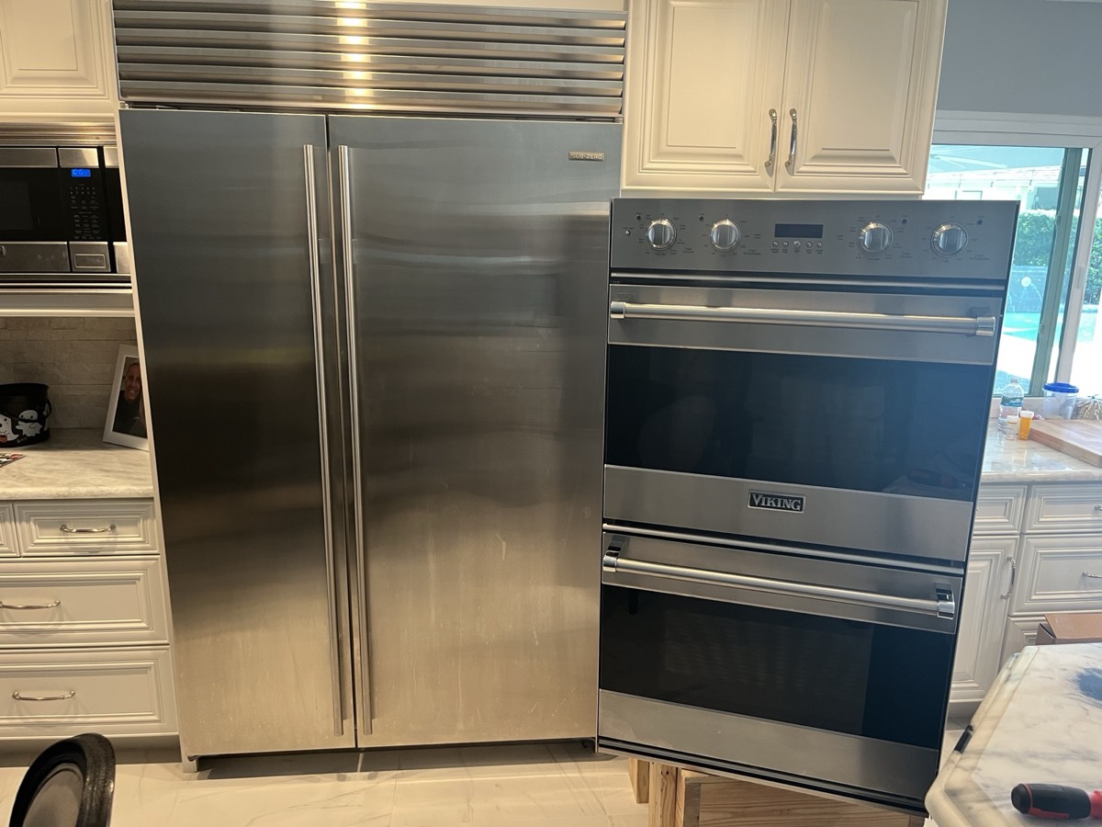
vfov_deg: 53.1
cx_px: 551
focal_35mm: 26
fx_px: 828
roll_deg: -0.4
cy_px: 414
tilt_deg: -14.8
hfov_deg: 67.3
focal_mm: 5.1
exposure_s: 1/60
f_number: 1.6
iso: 200
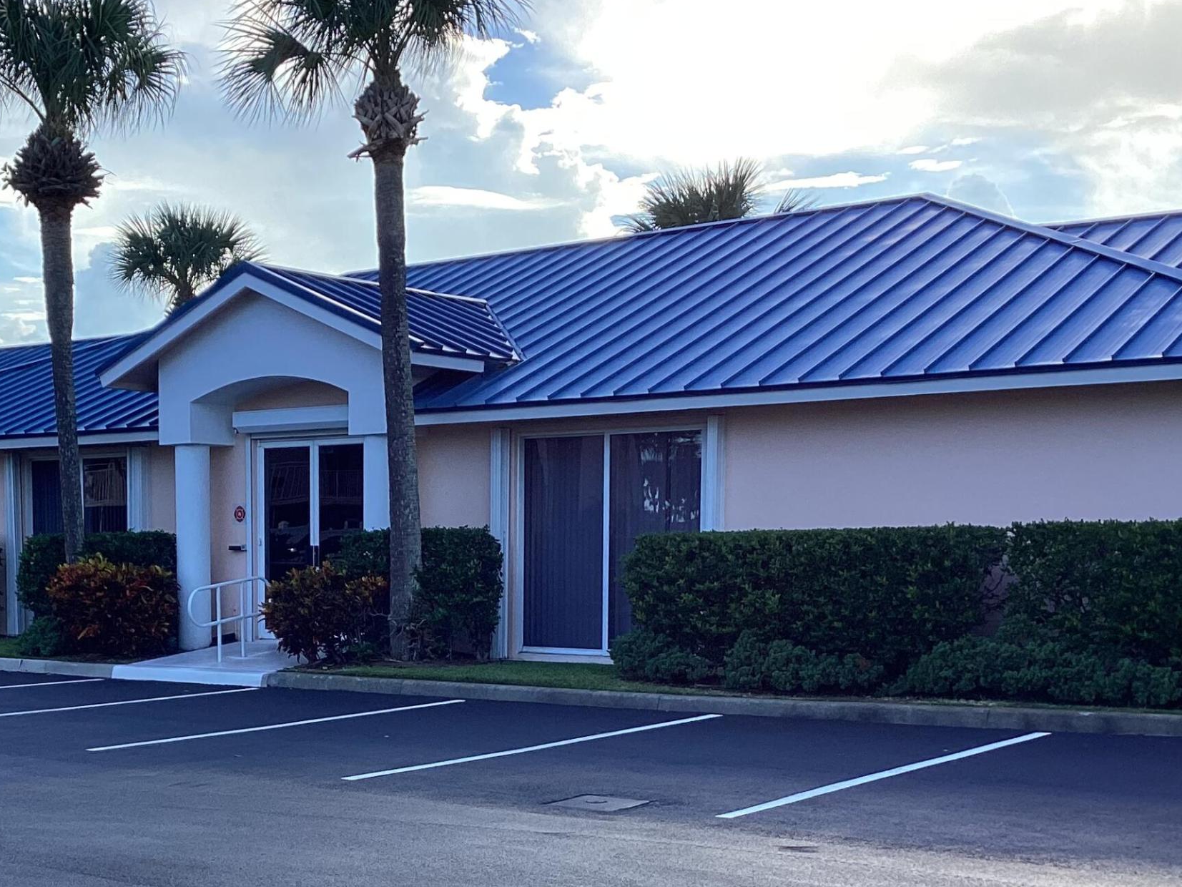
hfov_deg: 35.2
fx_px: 1844
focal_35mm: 54
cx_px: 381
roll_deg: +2.2
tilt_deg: -3.0
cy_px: 722
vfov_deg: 26.5
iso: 25
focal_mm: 3.3
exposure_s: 1/339
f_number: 2.4
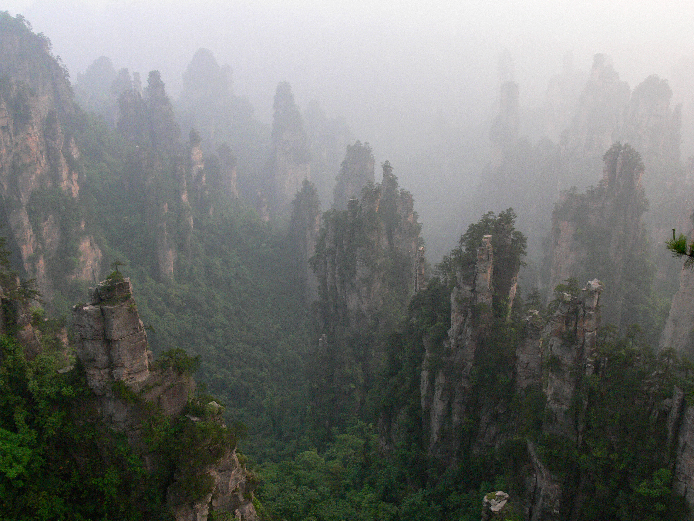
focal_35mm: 35
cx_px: 347
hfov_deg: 52.6
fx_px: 702
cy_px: 260
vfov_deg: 40.7
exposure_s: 1/50
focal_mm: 7.4
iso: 200
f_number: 5.6
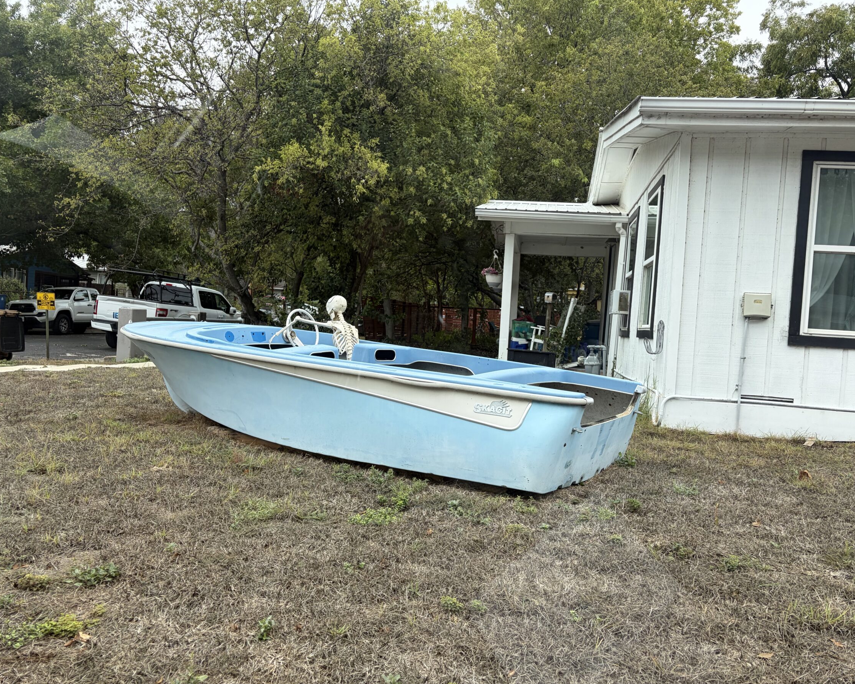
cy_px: 345
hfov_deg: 60.4
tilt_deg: +0.4
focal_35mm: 29
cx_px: 435
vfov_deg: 50.0
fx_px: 734
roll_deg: -5.2
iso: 50
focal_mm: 5.96
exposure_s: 1/392
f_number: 1.6
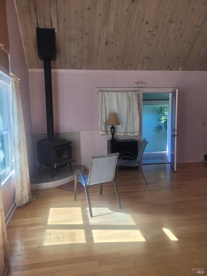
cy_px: 138
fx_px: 207
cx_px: 104
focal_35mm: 26
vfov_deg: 67.3
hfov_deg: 53.1
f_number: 1.8
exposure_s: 1/120
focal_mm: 5.4
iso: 40
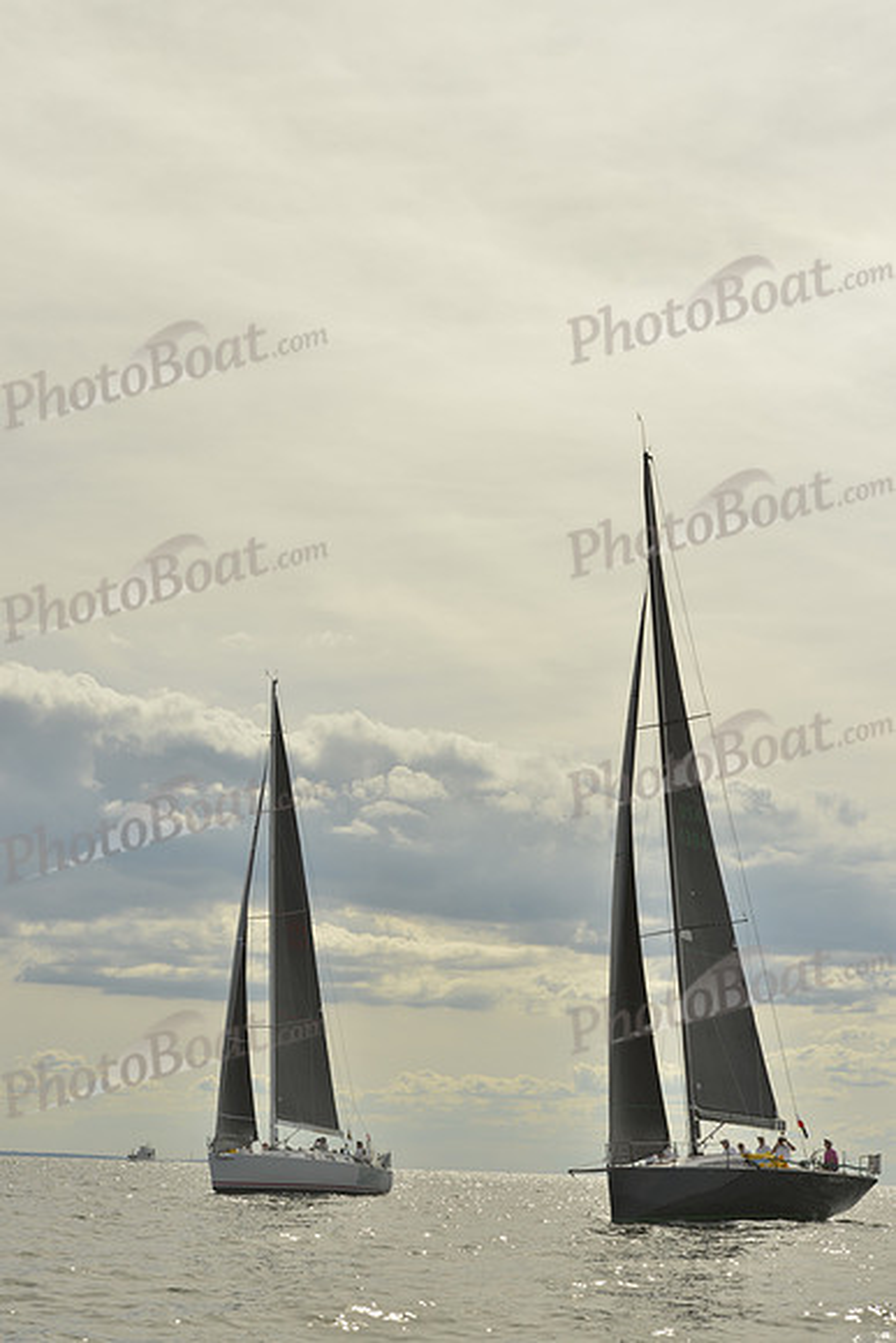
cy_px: 672
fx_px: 2910
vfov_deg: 26.0
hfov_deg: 17.5
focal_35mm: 78
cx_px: 448
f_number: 10
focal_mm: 78
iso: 200
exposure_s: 1/1000
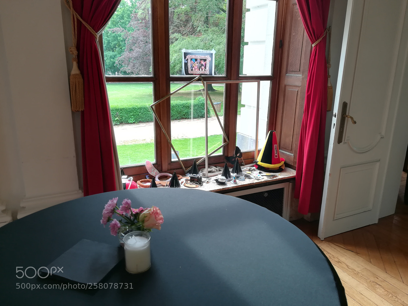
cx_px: 204
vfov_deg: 53.1
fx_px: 306
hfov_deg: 67.3
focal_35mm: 26
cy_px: 153
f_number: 2.2
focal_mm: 3.83
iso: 50
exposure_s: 1/50
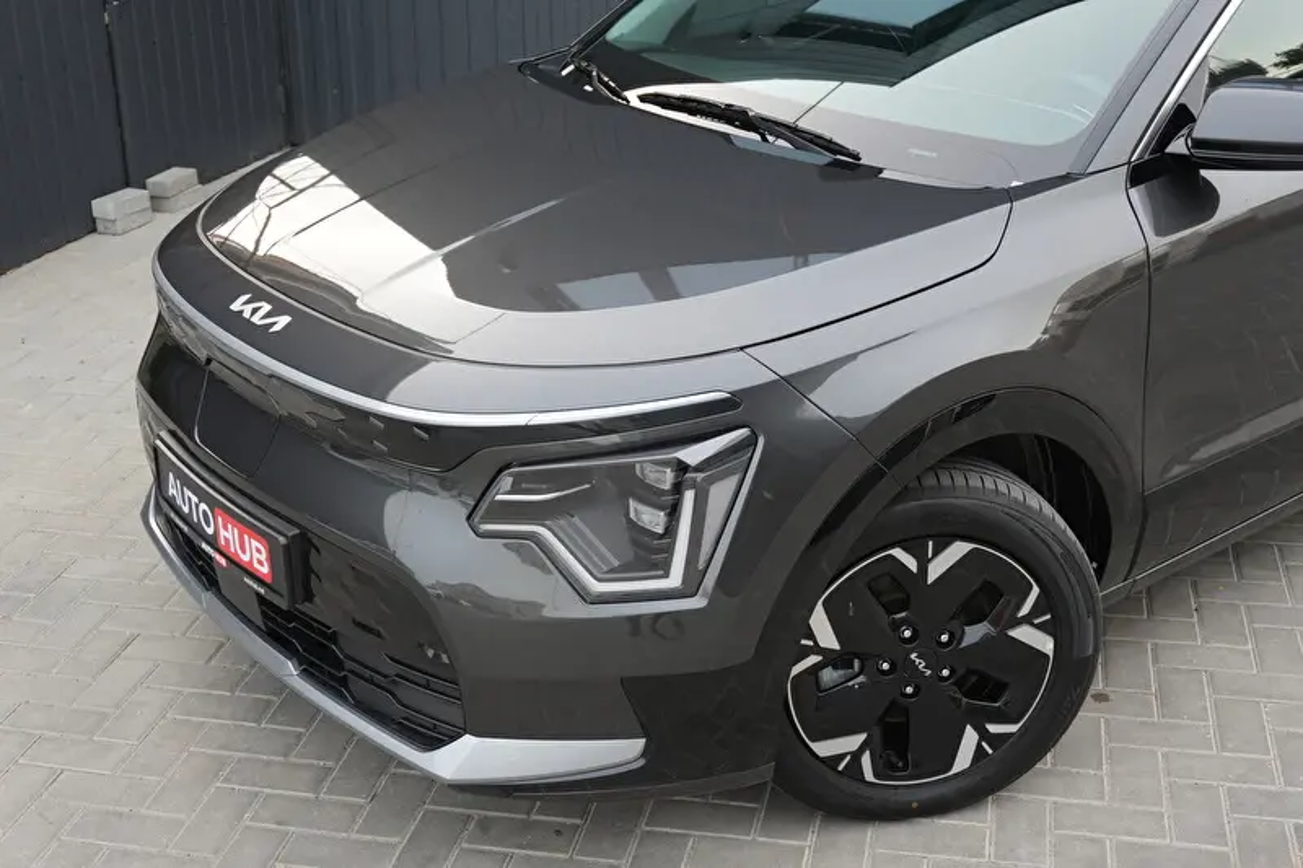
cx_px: 652
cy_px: 434
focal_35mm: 48
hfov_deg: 41.1
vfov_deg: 28.1
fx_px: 1737
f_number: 5
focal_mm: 32
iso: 320
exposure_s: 1/60
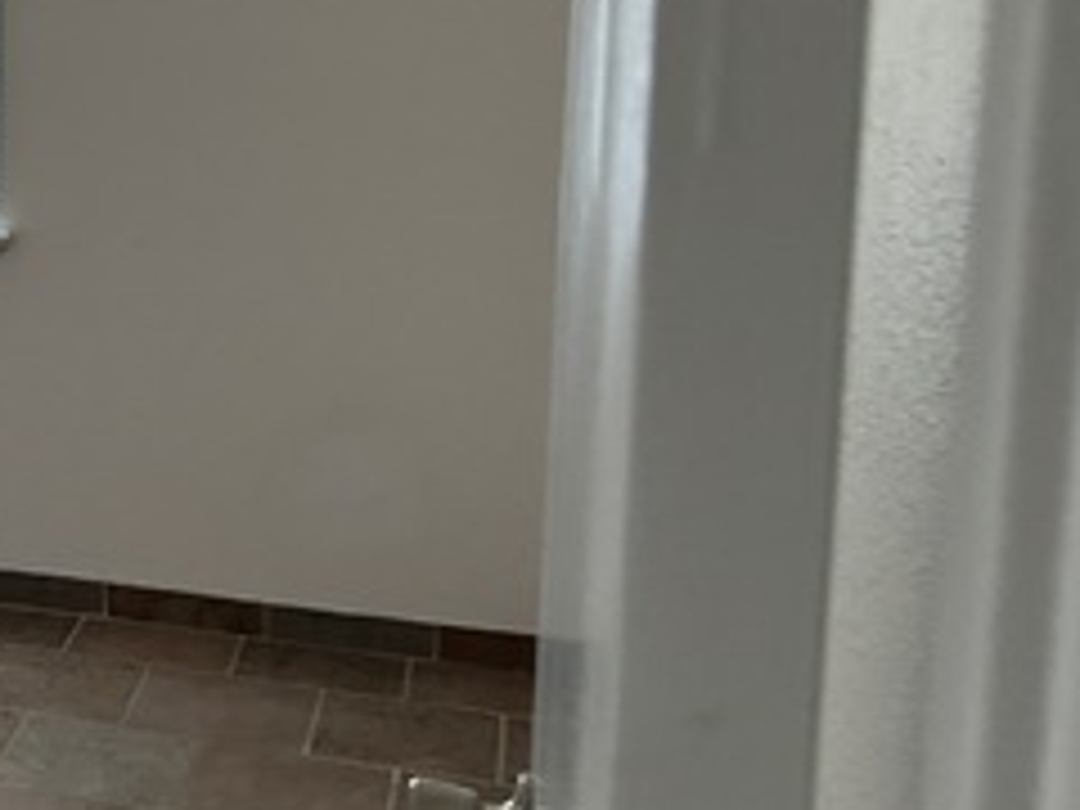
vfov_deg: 22.7
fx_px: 1997
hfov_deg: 26.0
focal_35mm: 64
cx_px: -315
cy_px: 220
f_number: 1.78
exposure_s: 1/60
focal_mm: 6.76
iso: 640
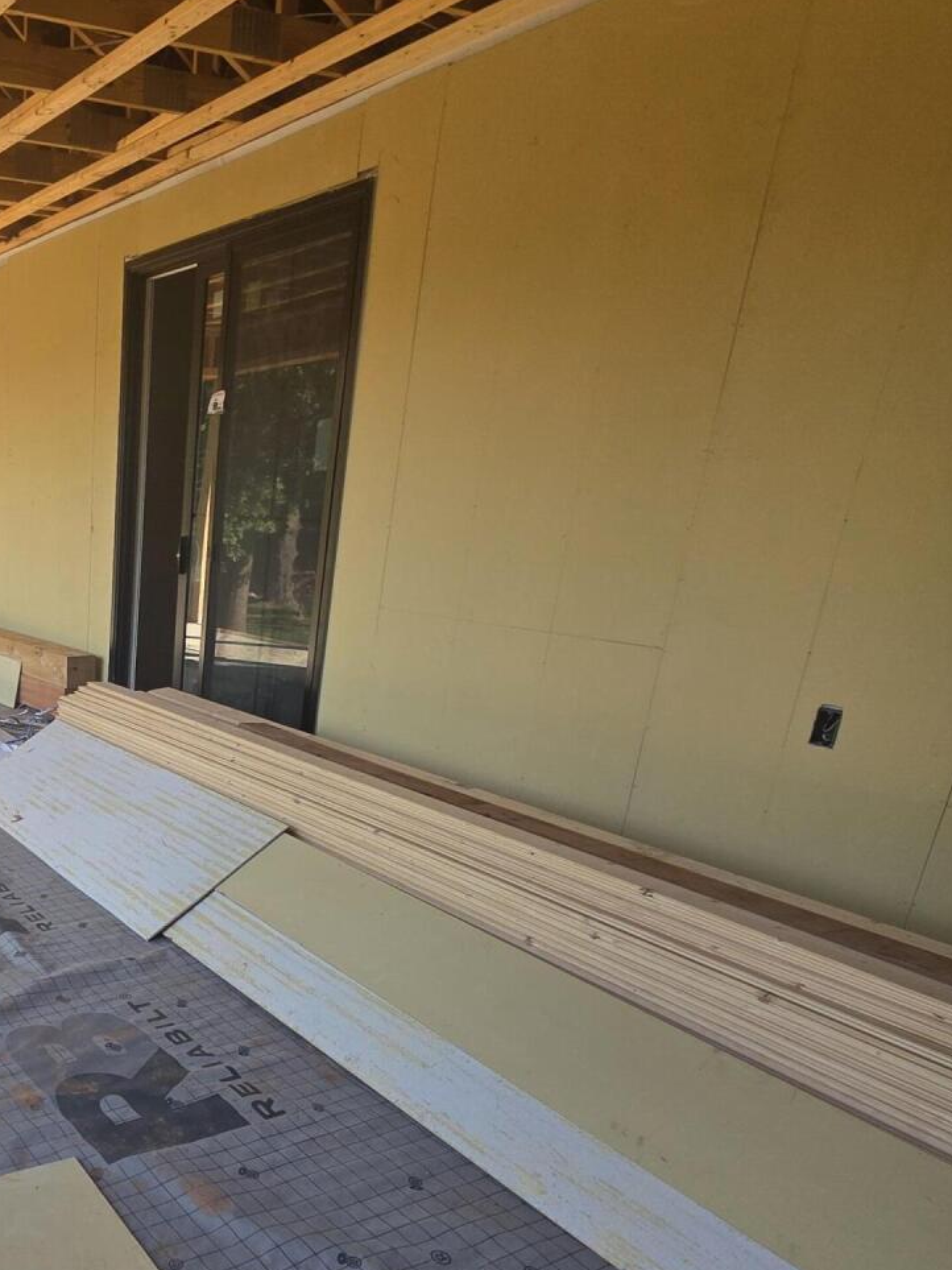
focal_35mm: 27
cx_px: 7
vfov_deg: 63.0
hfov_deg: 44.1
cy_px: 889
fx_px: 990
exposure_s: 1/302
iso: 40
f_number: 1.9
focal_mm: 2.2
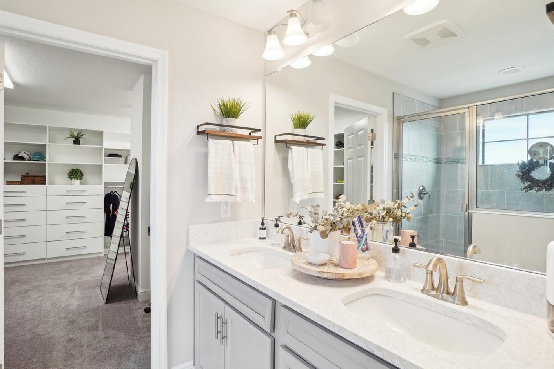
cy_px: 194
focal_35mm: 17
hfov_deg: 93.2
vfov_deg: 70.4
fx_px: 262
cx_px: 265
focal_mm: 10
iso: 400
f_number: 8
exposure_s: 1/40
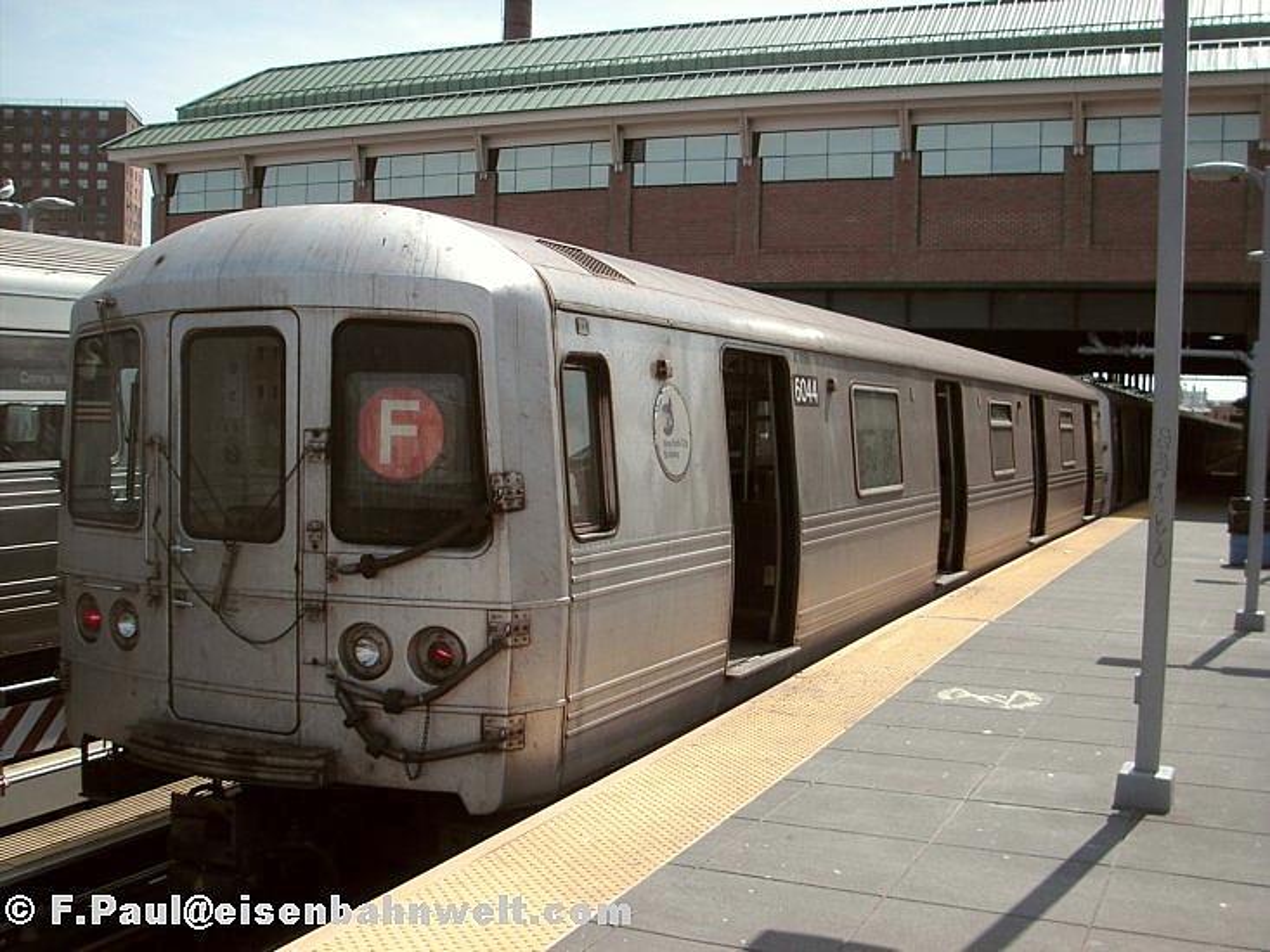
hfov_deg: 49.0
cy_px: 476
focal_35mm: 38
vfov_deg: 37.7
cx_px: 635
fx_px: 1394
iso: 50
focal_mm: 6.3
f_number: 3.3
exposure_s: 1/750
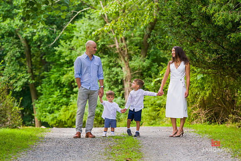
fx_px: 837
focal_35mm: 125
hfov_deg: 16.4
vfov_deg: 11.0
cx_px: 107
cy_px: 80
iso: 200
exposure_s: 1/640
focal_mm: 112
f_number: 4
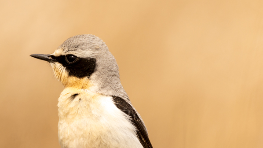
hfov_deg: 1.3
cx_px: 66
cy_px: 139
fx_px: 11545
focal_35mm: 1656
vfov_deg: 0.7
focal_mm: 600
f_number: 6.3
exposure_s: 1/640
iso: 125
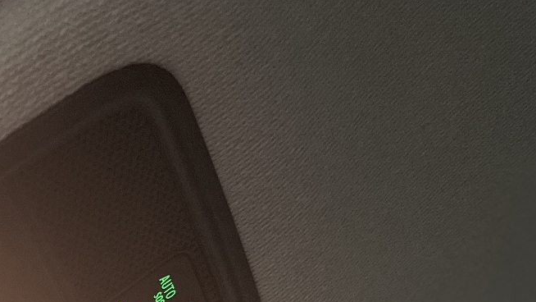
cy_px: 526
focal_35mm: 78
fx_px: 1109
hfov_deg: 24.5
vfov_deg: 13.9
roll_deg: +9.3
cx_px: -117
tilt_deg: +37.6
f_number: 1.6
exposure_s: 1/60
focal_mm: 4.2
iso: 125
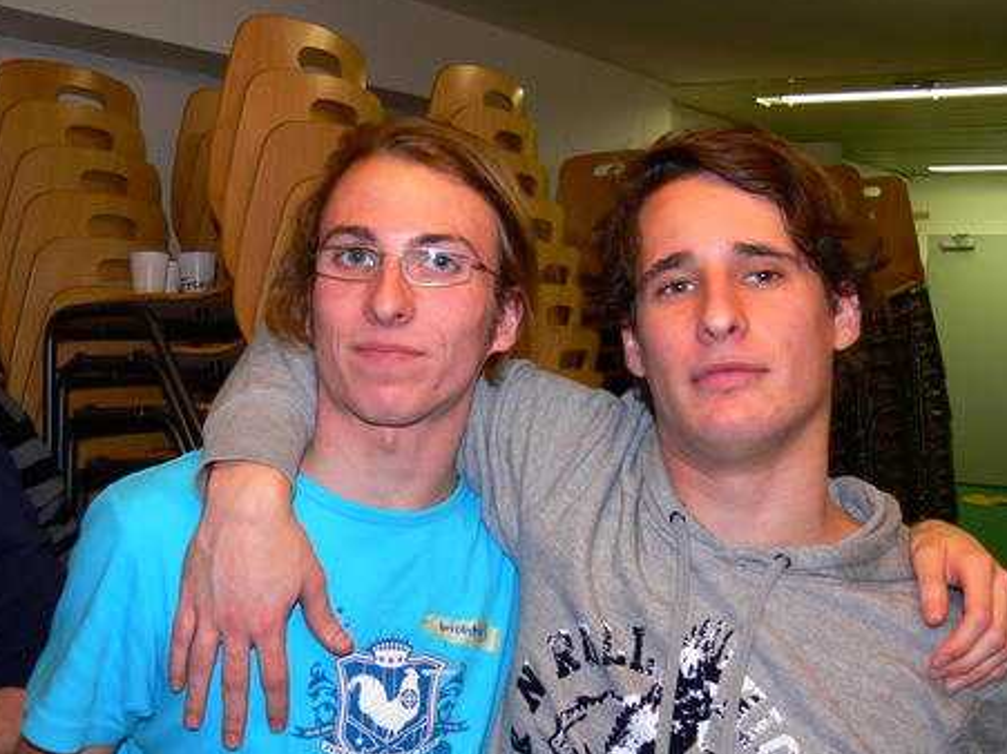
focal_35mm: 44
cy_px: 381
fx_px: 1280
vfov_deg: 32.9
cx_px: 511
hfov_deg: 43.0
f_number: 2.8
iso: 100
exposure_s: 1/30
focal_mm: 8.9
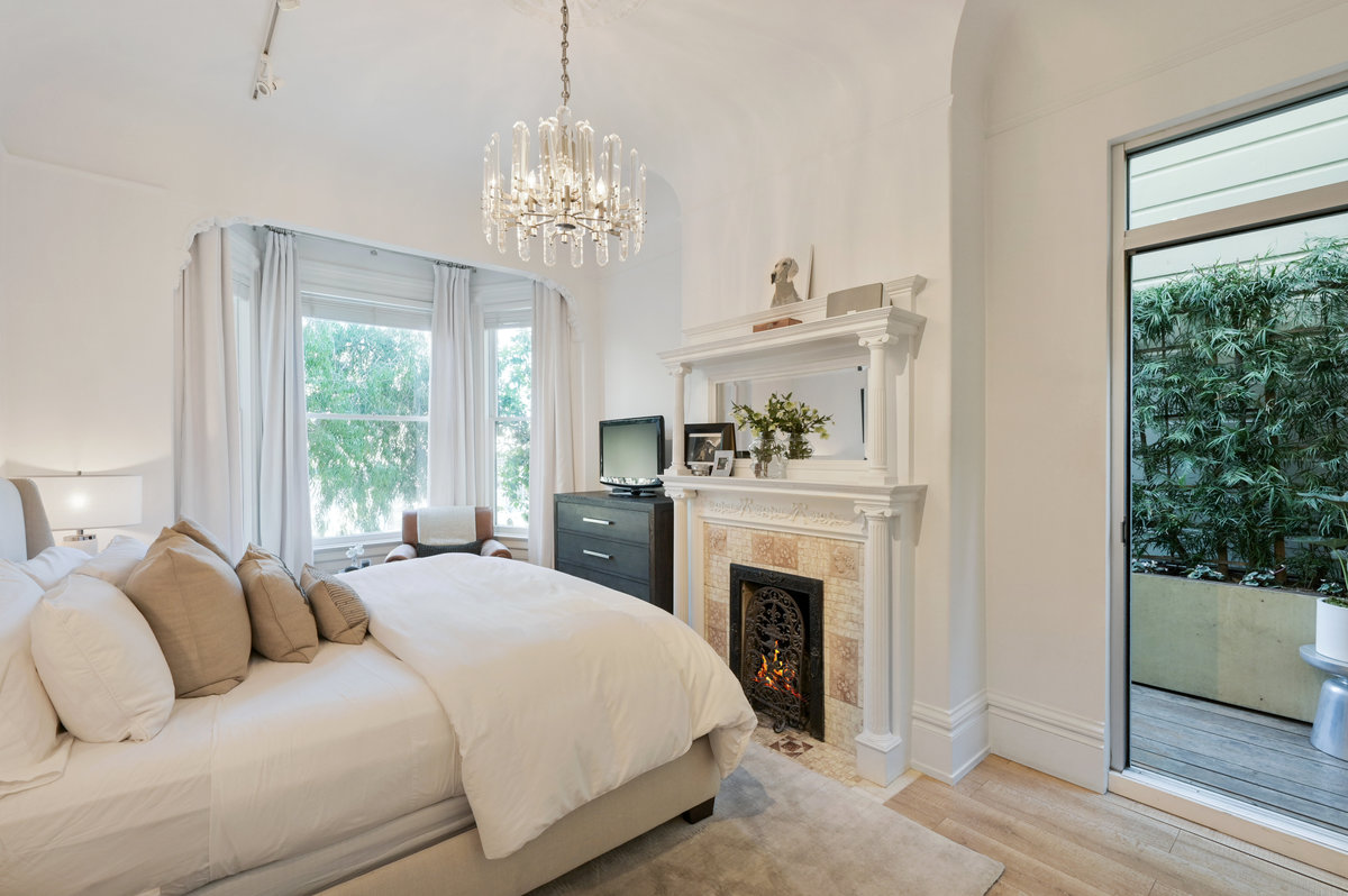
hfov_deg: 98.6
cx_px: 674
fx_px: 580
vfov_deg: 75.4
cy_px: 448
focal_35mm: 16
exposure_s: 1/40
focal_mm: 15.5
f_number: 8
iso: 400
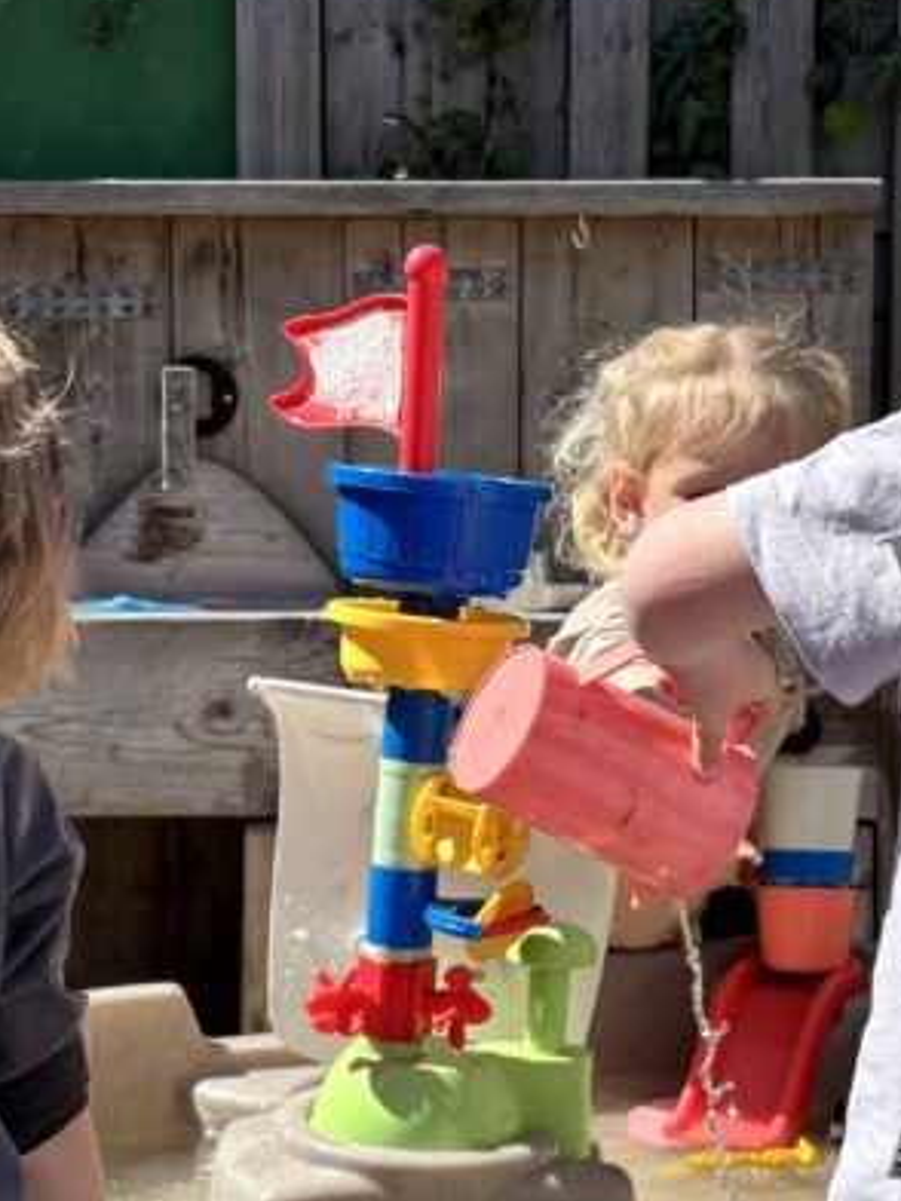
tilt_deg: -5.4
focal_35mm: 68
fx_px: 2360
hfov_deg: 21.6
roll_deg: -0.3
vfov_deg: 28.5
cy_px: 689
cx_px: 530
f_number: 1.6
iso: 50
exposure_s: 1/3937
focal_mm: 5.96
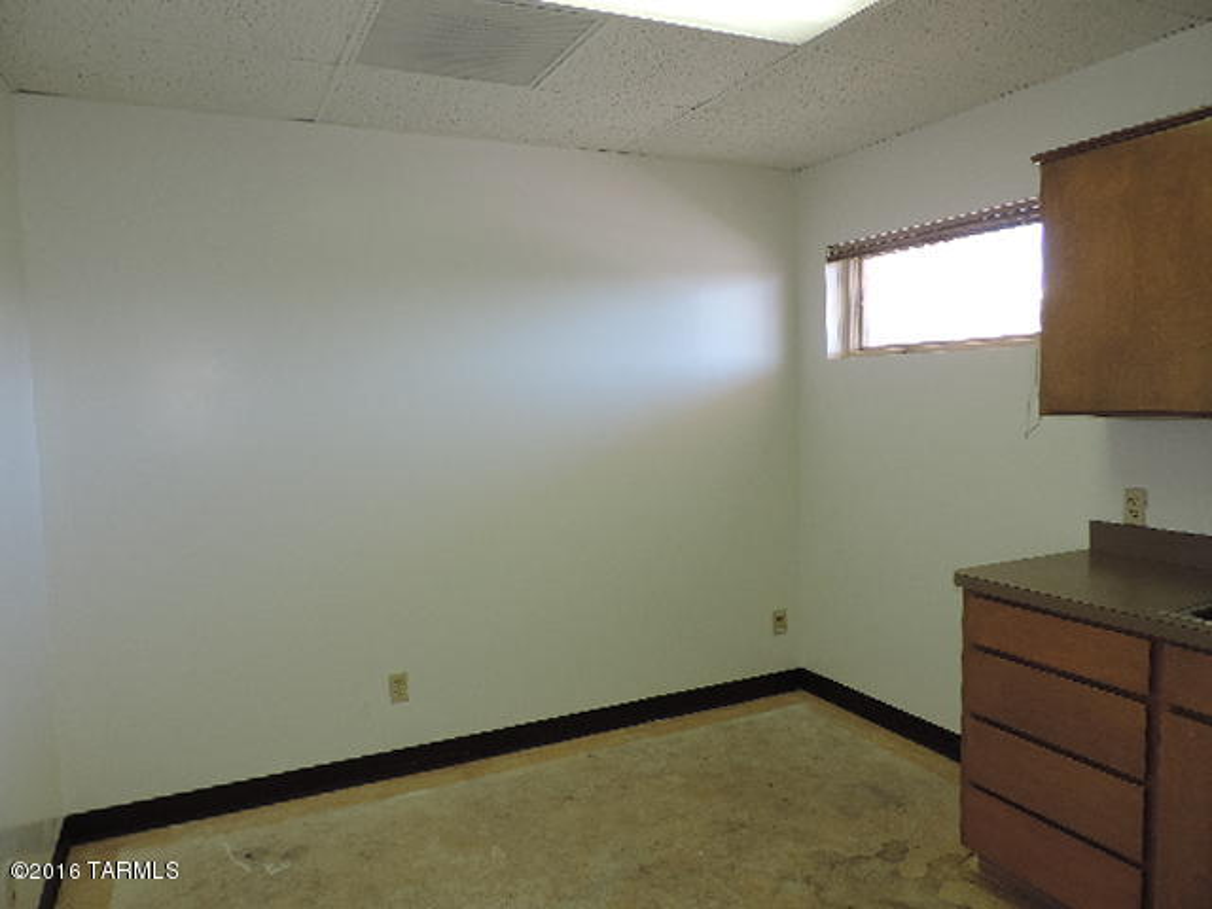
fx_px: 840
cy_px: 454
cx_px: 606
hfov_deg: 71.6
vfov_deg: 56.8
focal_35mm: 24
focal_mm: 4.3
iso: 90
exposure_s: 1/40
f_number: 3
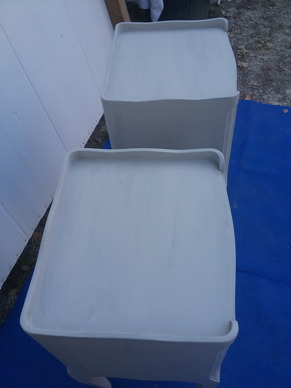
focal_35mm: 31
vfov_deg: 58.4
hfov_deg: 45.4
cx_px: 146
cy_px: 194
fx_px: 347
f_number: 2.2
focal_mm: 3.3
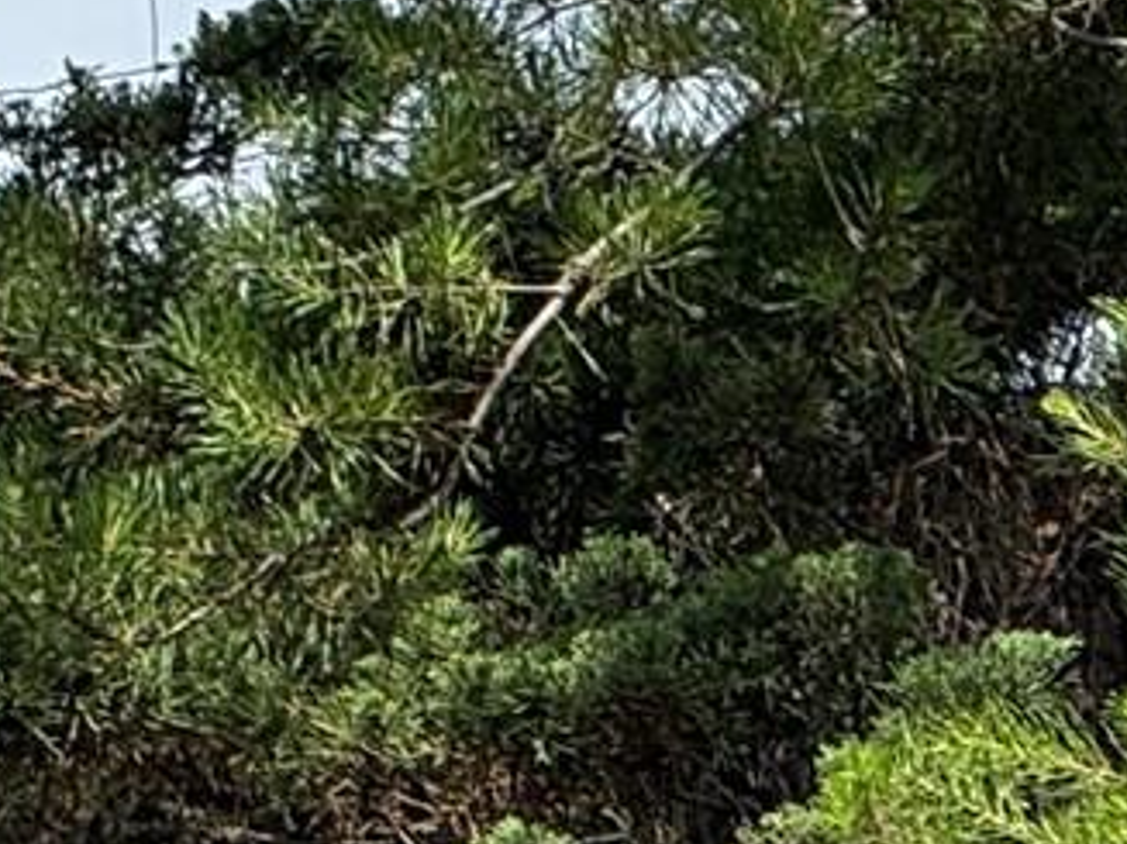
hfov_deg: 2.6
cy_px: 55
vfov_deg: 2.0
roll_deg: -0.9
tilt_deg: +4.1
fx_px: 24441
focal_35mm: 751
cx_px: 1827
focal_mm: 15.66
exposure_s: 1/903
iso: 50
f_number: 2.8
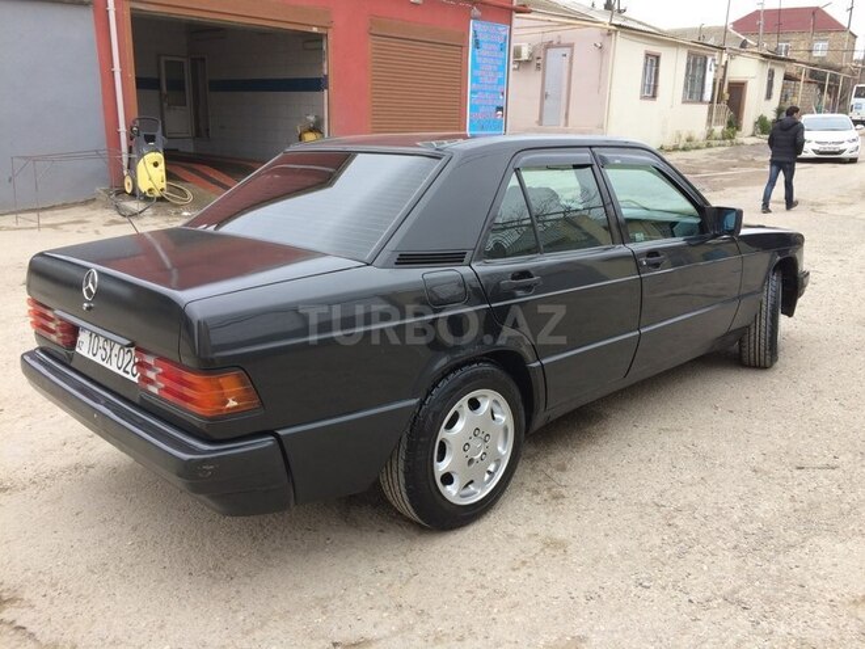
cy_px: 324
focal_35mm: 29
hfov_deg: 61.7
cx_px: 432
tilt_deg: -17.0
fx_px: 725
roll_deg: -0.1
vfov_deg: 48.2
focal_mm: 4.15
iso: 32
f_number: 2.2
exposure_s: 1/157
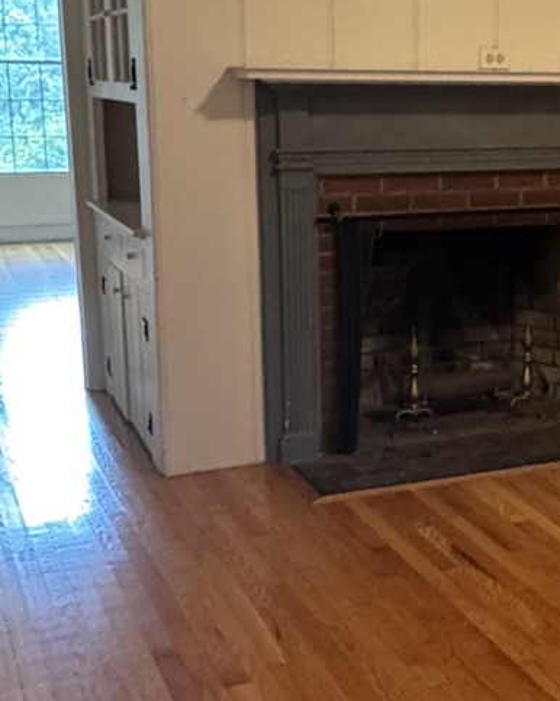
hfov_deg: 25.7
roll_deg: -1.1
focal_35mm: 58
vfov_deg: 32.5
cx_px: 464
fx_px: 1202
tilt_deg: -13.0
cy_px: 364
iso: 640
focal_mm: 2.22
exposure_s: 1/60
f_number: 2.2
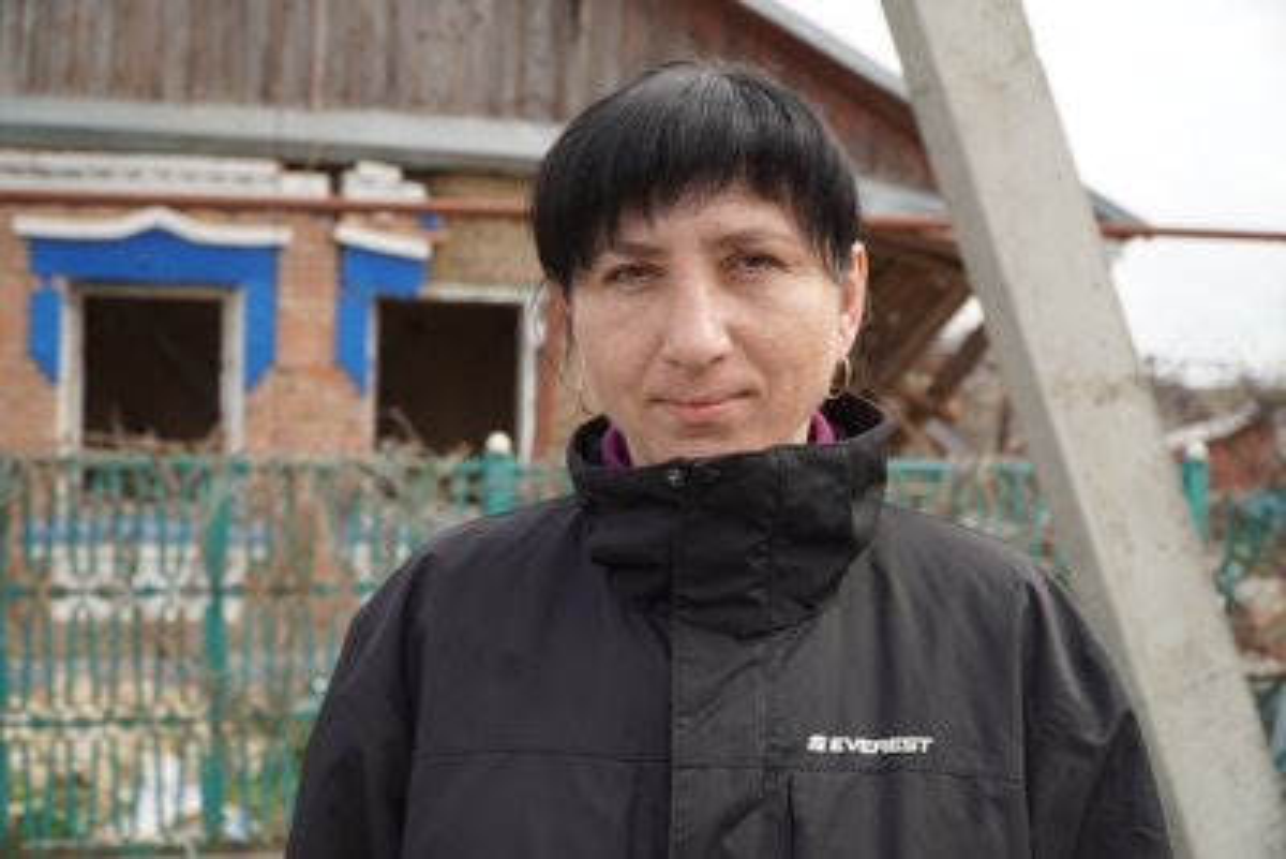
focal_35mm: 46
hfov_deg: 42.3
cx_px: 643
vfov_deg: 29.0
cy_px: 430
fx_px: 1662
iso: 100
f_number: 4.5
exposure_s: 1/400
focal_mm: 31
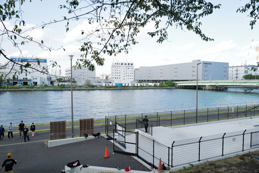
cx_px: 127
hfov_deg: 63.6
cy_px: 89
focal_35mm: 29
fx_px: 209
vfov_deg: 45.0
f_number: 4
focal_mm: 28
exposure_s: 1/250
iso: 100
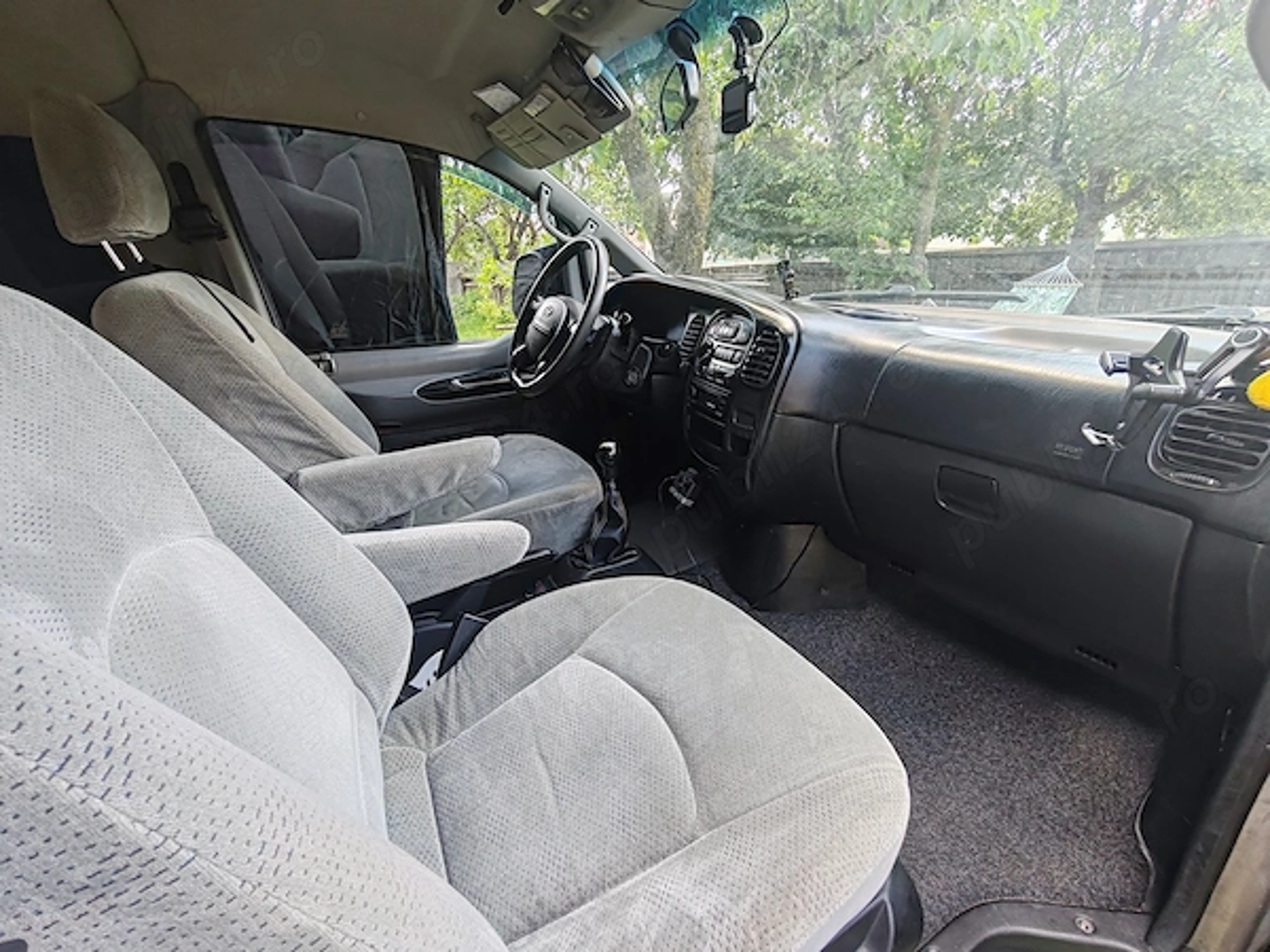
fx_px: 587
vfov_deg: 78.1
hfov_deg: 94.5
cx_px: 635
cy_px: 476
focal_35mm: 16
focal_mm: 1.96
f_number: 2.2
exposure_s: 1/50
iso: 50
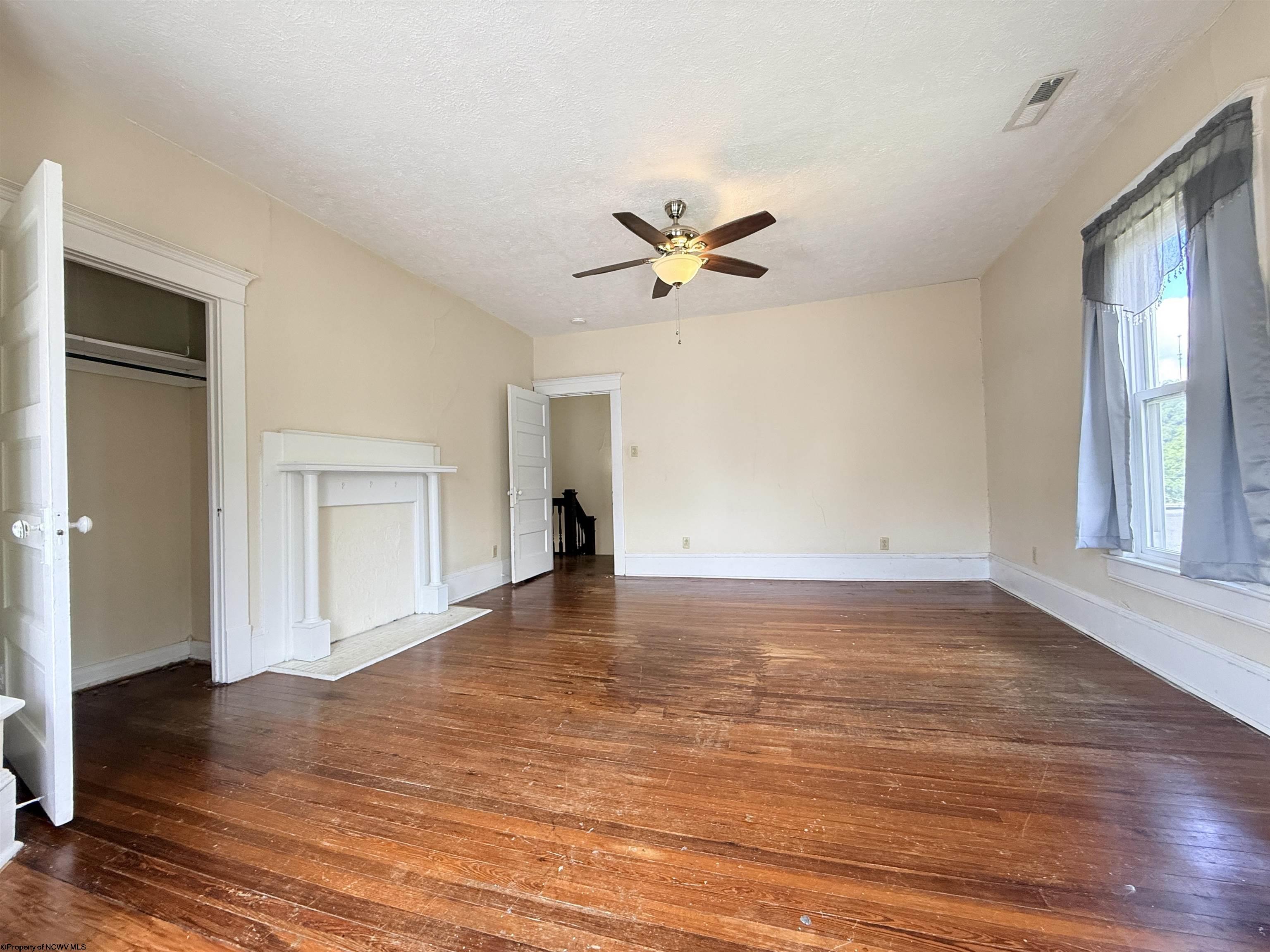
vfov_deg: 85.7
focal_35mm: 14
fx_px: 514
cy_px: 476
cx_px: 635
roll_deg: +1.7
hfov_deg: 102.1
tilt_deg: +0.7
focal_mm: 2.22
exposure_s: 1/99
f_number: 2.2
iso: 200
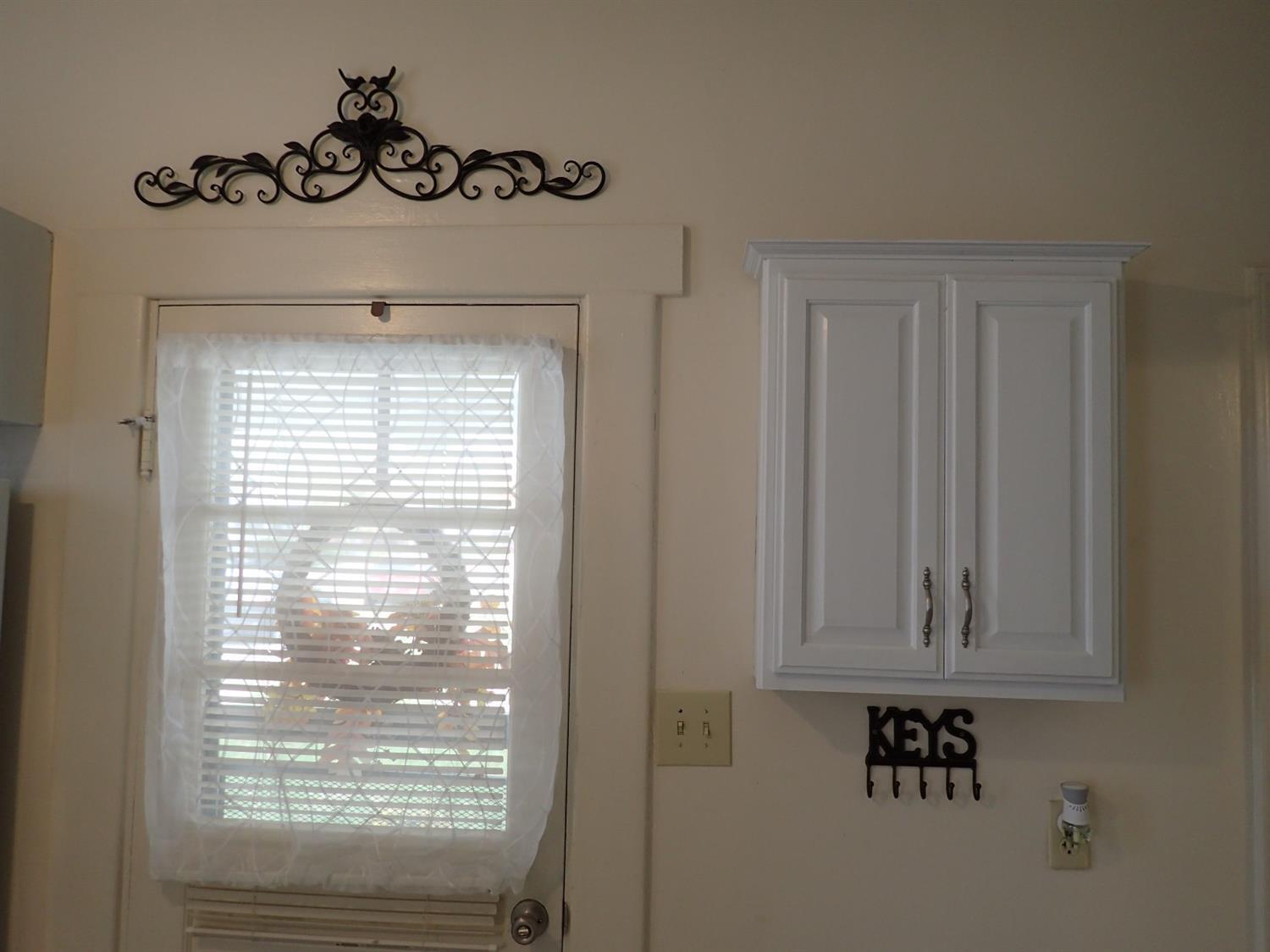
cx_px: 635
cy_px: 476
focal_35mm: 25
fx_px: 917
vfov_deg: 54.9
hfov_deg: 69.4
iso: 125
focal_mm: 4.5
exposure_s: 1/60
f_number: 2
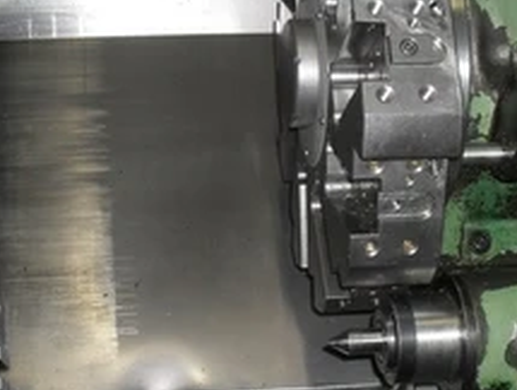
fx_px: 972
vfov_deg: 22.6
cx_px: 289
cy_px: 253
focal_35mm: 65
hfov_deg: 29.7
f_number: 3.2
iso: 200
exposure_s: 1/45
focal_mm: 6.3
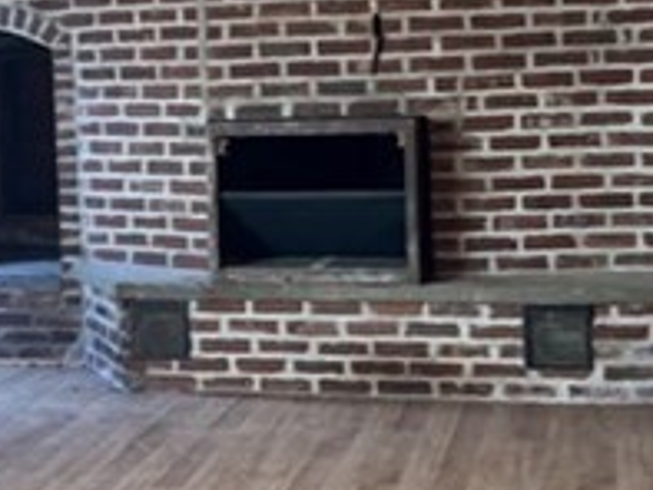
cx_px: 206
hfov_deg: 24.6
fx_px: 1491
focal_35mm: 79
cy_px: 66
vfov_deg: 18.4
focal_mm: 5.7
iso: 125
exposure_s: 1/62
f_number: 1.5
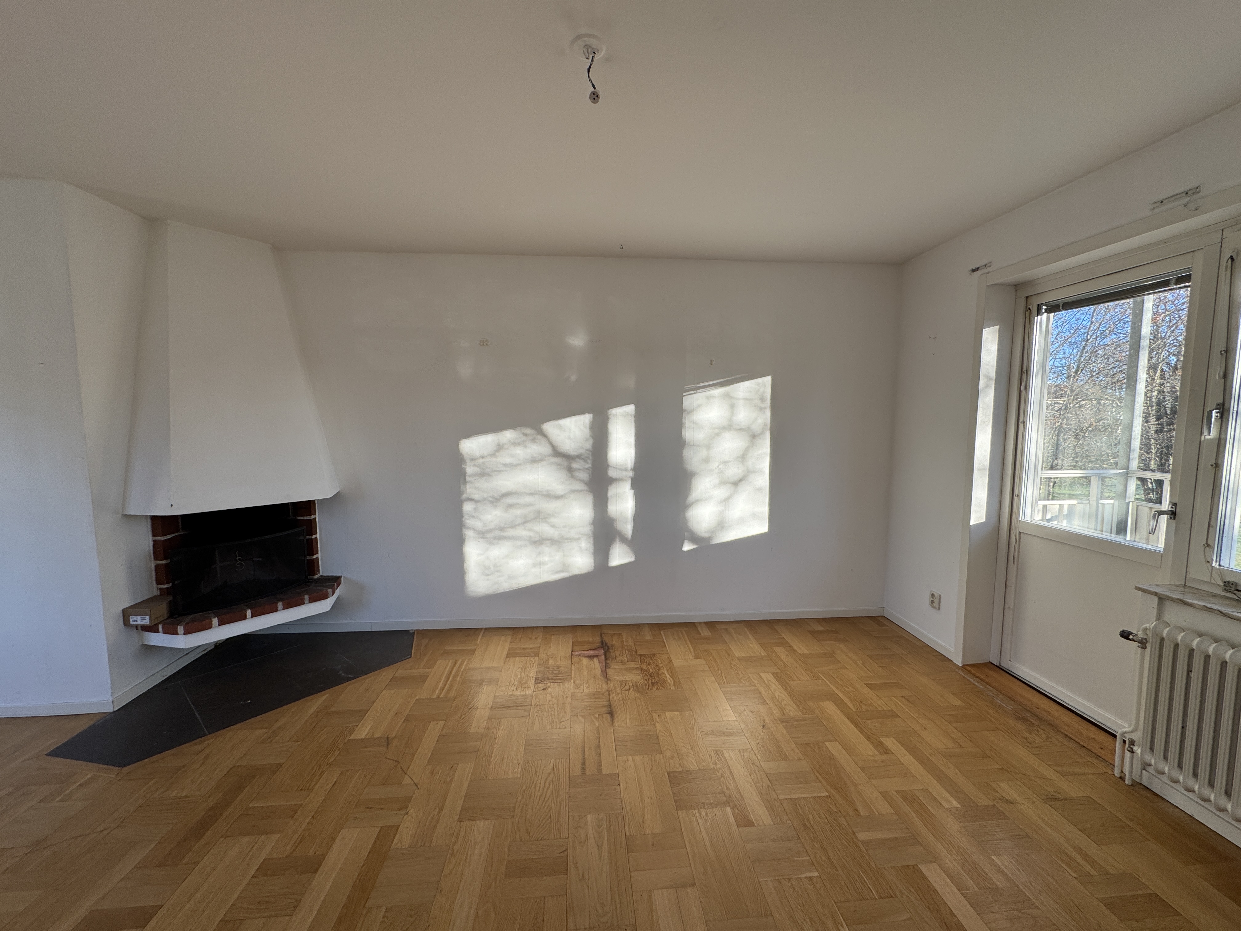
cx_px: 620
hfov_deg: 102.1
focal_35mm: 14
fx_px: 502
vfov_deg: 85.7
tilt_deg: -4.3
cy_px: 466
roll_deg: +0.3
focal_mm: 2.22
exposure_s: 1/174
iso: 40
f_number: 2.2
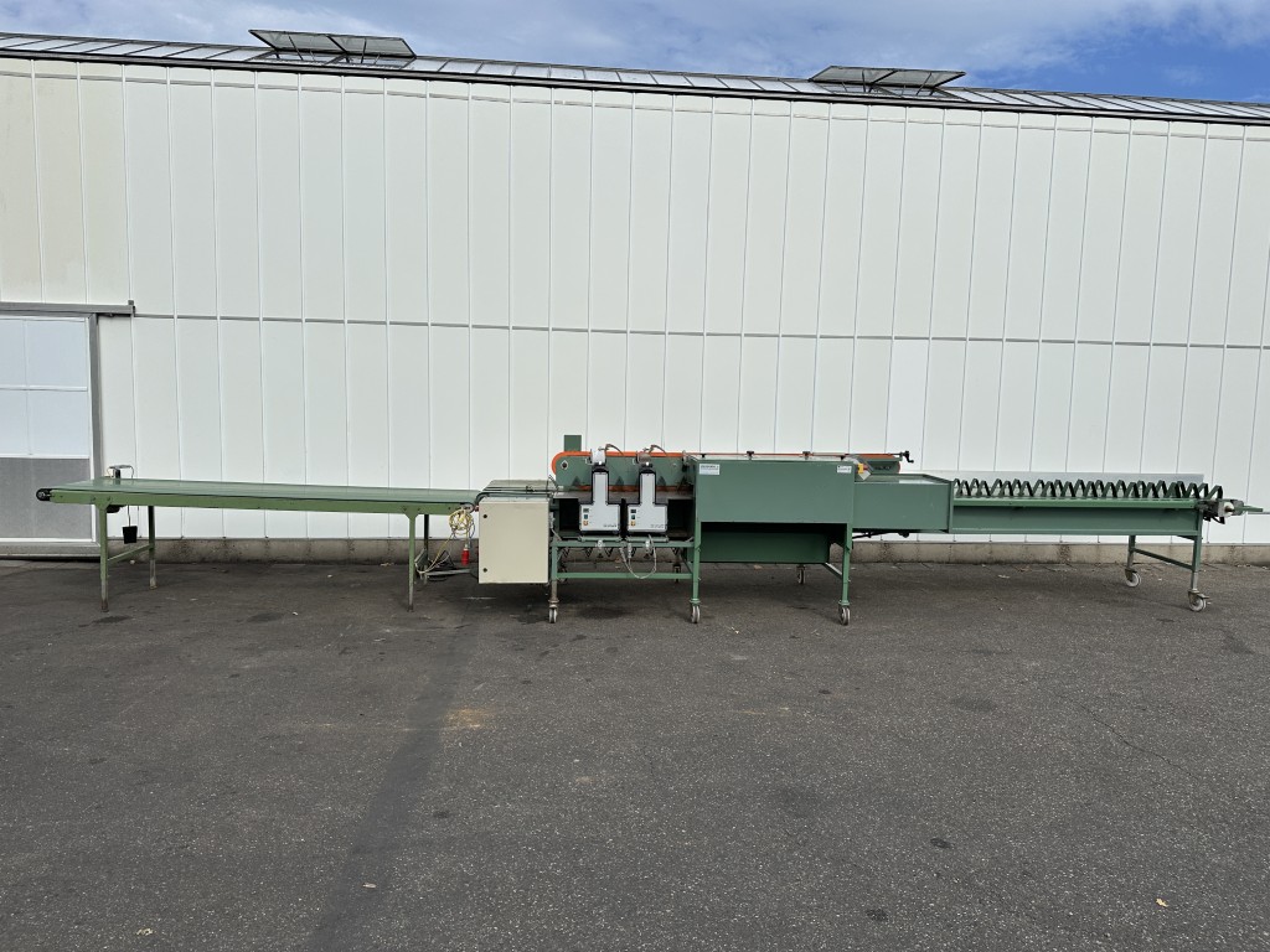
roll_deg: -1.7
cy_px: 476
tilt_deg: -4.3
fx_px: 881
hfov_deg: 71.6
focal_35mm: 24
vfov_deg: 56.8
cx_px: 635
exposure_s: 1/7042
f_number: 1.78
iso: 80
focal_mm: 6.86
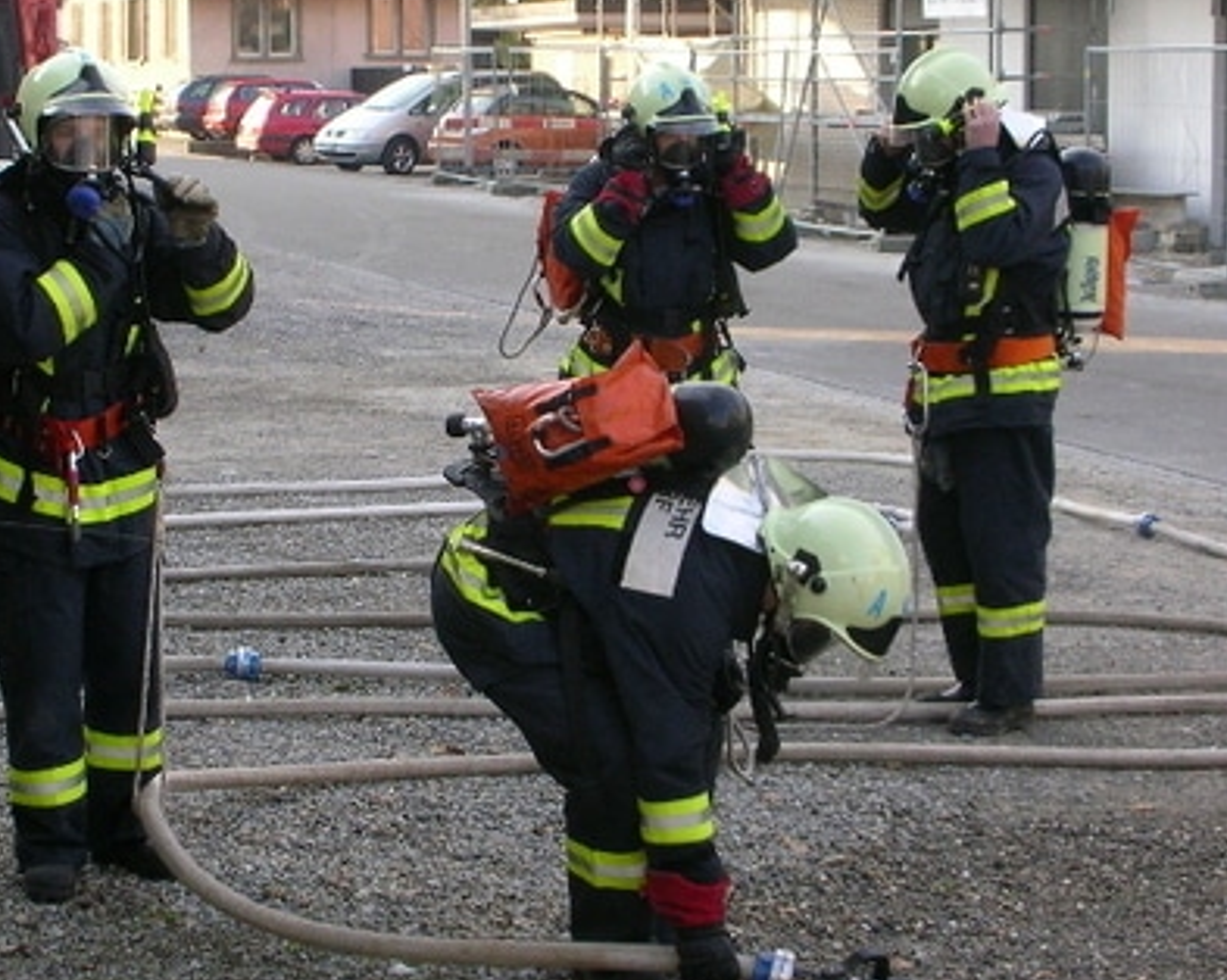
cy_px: 378
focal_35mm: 97
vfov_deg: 15.8
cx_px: 381
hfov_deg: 19.7
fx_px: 3521
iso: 50
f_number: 4
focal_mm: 10.1
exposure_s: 1/109
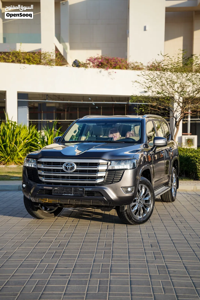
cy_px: 150
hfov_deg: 23.6
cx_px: 100
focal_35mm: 58
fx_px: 479
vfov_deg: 34.8
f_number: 2.8
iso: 200
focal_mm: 57.5
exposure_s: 1/125
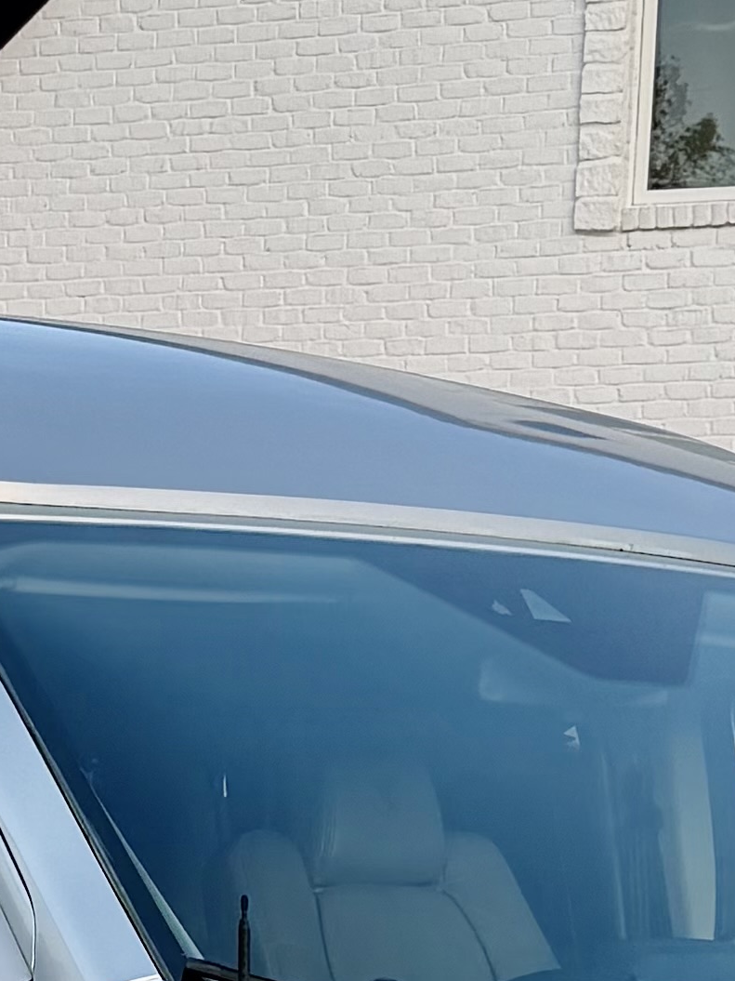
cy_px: 1132
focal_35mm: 130
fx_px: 3681
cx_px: 253
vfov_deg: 14.7
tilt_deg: -3.5
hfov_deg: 11.4
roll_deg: -2.4
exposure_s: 1/419
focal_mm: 6.76
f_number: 1.78
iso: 80
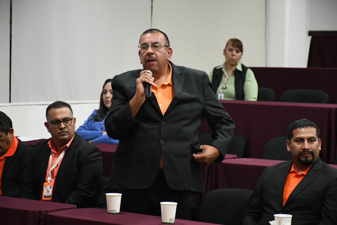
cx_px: 168
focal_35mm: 142
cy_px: 112
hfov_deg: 14.4
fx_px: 1329
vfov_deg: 9.7
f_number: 5.3
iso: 8000
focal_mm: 95
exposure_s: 1/100
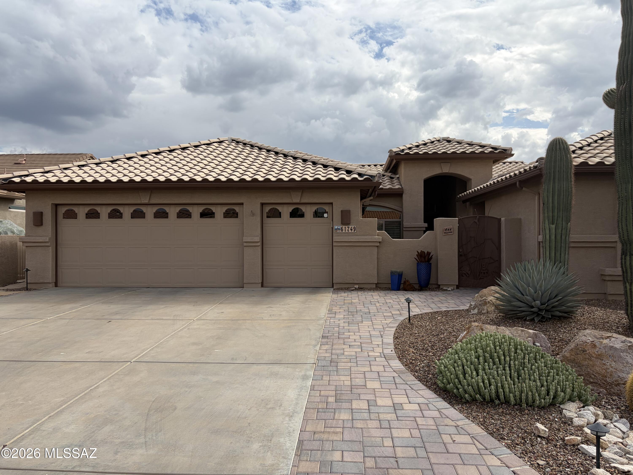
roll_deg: +1.9
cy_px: 238
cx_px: 316
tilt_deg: +1.7
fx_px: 475
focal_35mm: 26
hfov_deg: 67.3
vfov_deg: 53.1
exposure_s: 1/4065
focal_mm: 5.96
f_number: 1.6
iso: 50
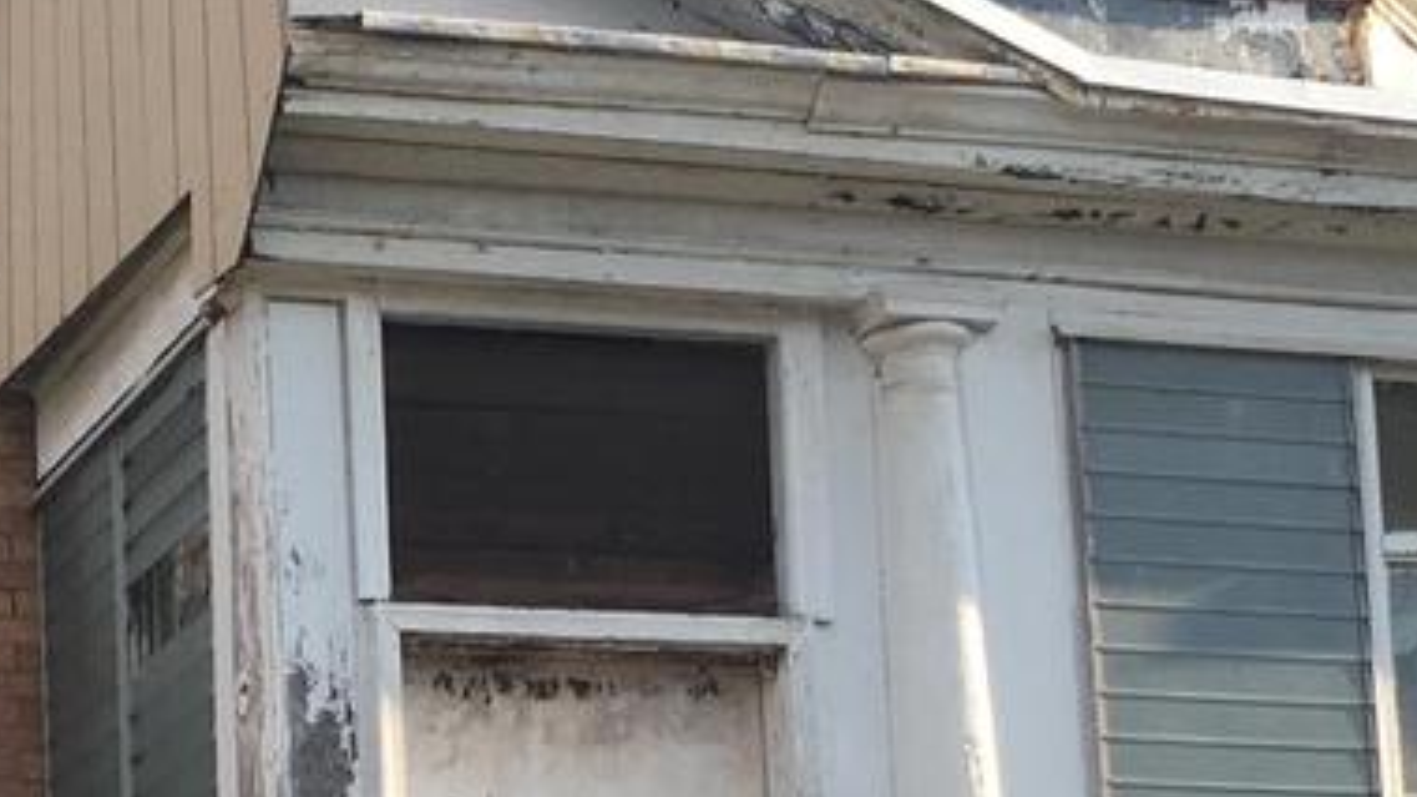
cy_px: 1149
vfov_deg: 9.8
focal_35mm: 120
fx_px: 4508
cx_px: 179
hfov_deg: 17.6
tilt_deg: +4.9
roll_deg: +1.8
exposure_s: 1/405
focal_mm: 4.15
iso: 25
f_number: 2.2
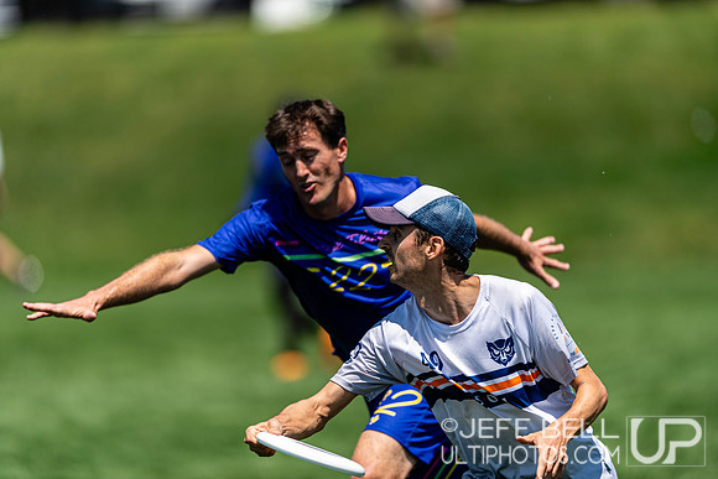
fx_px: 7979
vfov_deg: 3.4
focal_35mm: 400
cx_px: 359
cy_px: 240
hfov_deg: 5.2
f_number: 2.8
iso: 100
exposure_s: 1/2500
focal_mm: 400
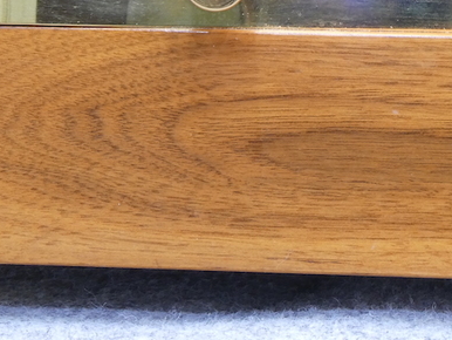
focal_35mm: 308
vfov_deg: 4.8
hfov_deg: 6.4
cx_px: 153
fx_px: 4024
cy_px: -23
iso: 200
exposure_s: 1/5
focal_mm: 22.3
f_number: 5.2
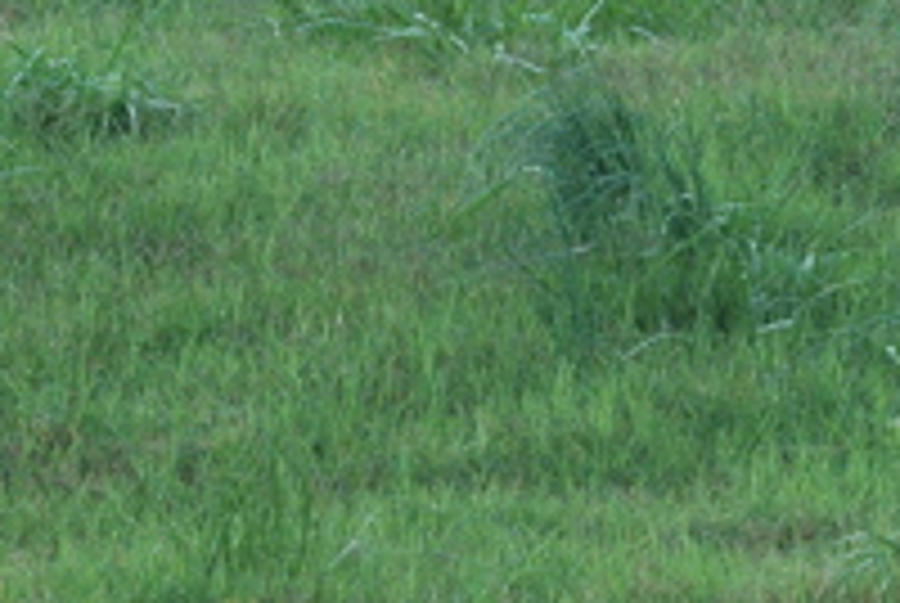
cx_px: 1004
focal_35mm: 335
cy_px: -272
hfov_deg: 6.1
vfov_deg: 4.1
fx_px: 8387
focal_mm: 70
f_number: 7.1
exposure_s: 1/200
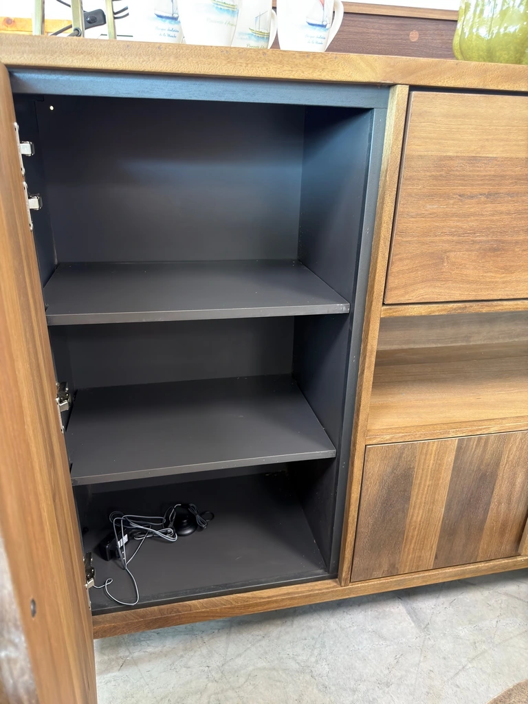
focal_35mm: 24
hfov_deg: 56.8
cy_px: 352
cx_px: 264
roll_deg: -2.1
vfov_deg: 71.6
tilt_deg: -23.9
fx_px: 488
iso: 400
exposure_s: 1/33
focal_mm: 6.8
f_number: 1.8
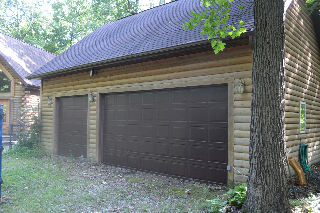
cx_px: 160
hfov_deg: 62.0
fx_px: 266
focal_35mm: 30
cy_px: 106
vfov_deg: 43.5
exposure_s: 1/60
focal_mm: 20
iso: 400
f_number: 4
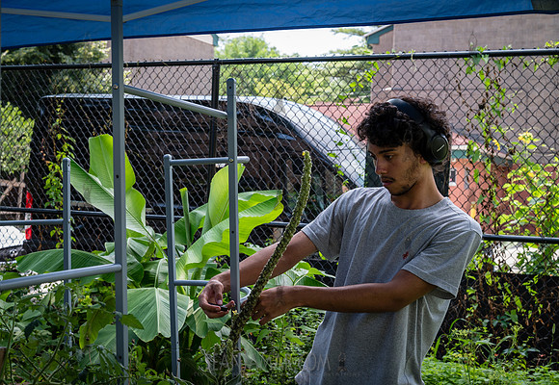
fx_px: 900
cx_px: 192
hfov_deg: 34.2
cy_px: 177
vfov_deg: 24.2
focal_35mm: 57
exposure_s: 1/200
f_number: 5.6
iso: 200
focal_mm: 44
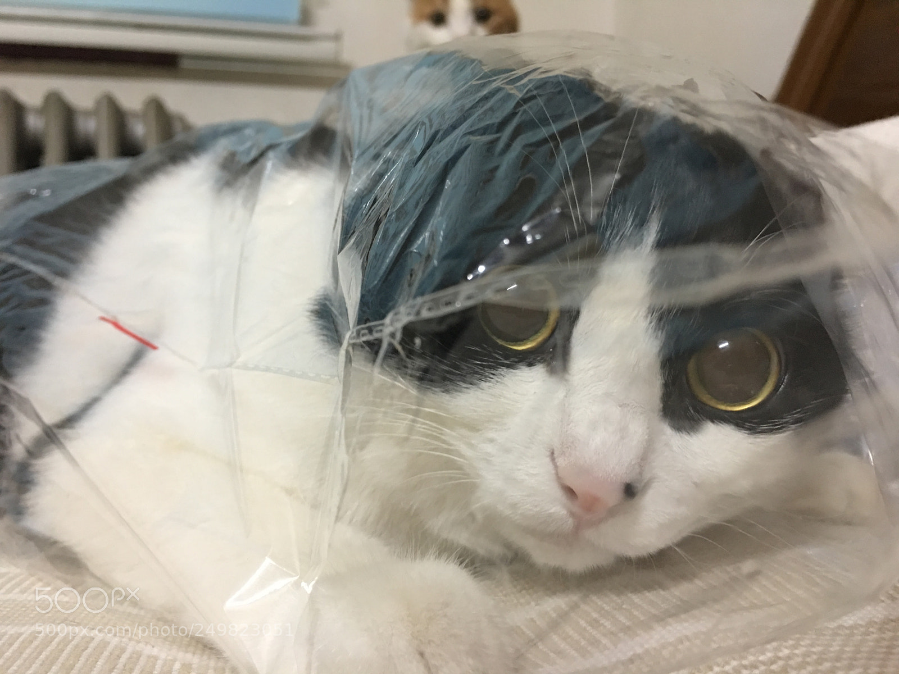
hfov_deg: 61.7
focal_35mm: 29
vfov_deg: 48.2
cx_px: 450
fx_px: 753
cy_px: 337
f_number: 2.2
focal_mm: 4.15
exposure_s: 1/4
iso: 100
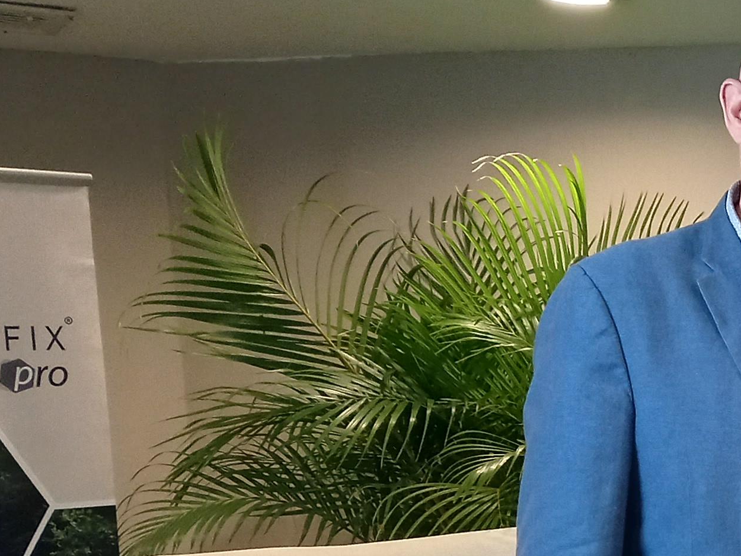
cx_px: 1050
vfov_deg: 17.8
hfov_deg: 21.3
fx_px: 1713
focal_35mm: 80
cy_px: 612
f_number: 2
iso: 250
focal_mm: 4.6
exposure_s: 1/29
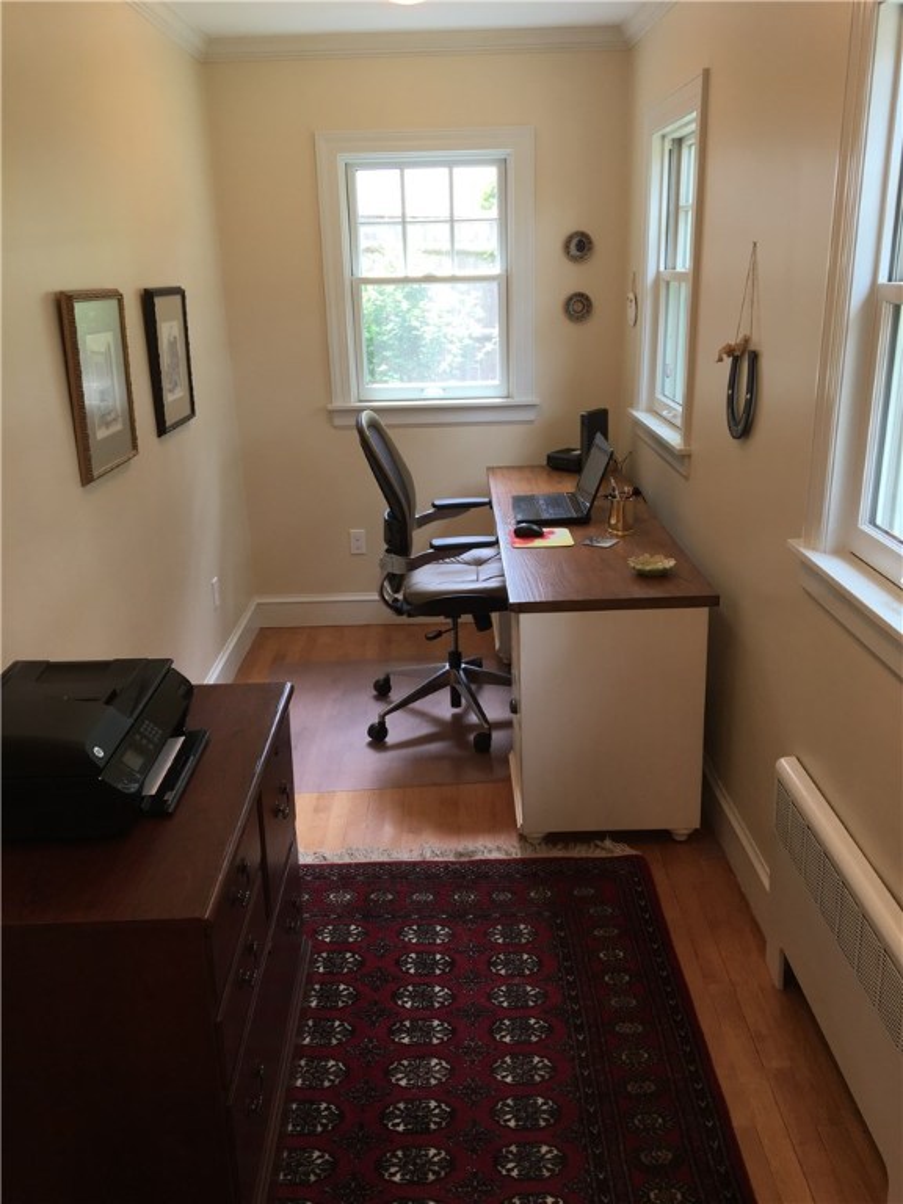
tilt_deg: -18.5
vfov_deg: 61.7
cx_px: 452
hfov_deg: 48.2
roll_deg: +1.2
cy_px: 602
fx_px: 1009
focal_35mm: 29
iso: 25
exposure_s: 1/38
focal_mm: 4.15
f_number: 2.2
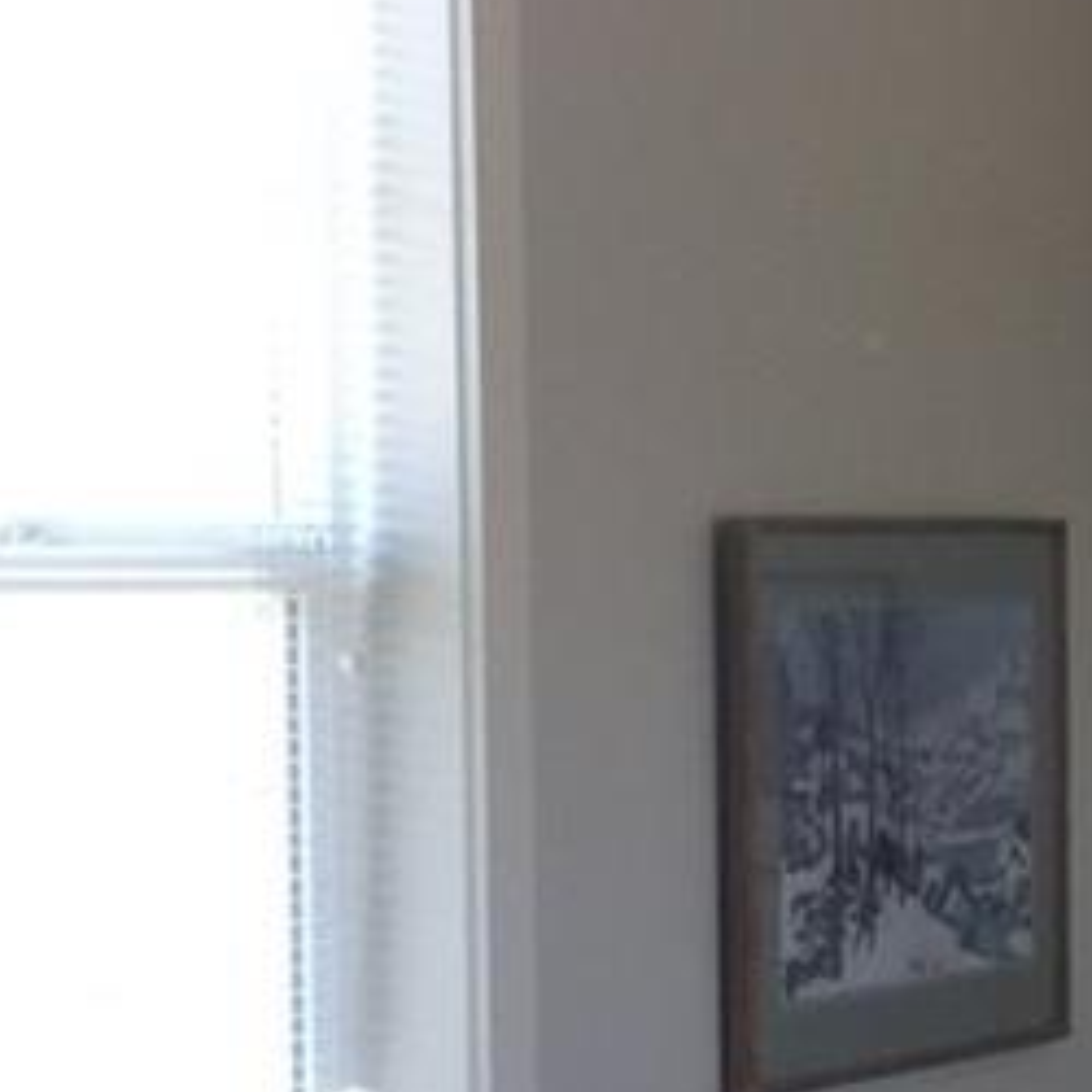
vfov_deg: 11.3
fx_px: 5496
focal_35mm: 154
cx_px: 2664
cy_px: 638
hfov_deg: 9.9
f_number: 2.2
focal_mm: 4.15
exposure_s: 1/30
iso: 32
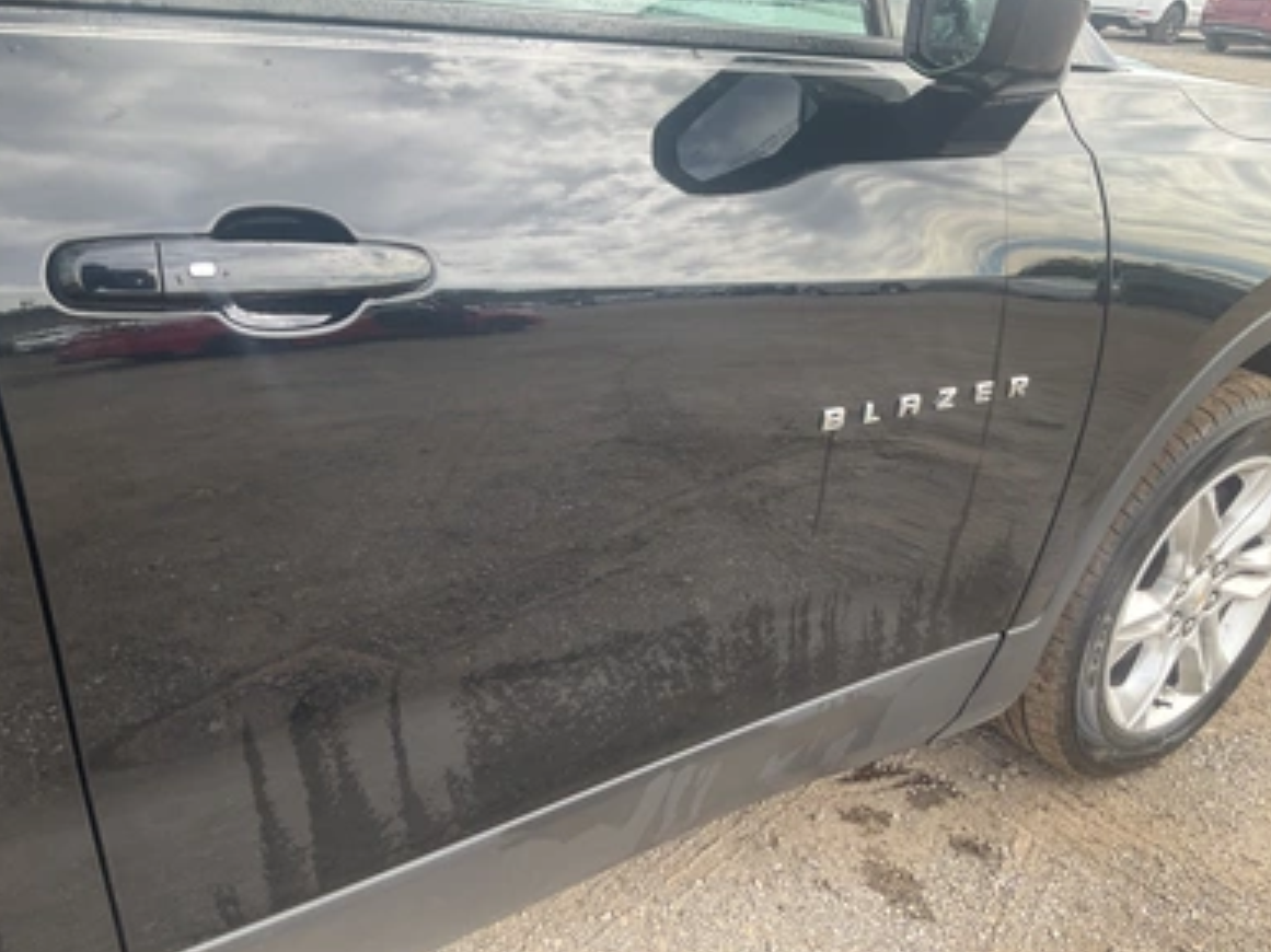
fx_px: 1101
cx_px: 634
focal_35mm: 30
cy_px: 469
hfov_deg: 60.0
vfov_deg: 46.8
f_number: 1.8
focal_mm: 3
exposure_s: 1/197
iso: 20
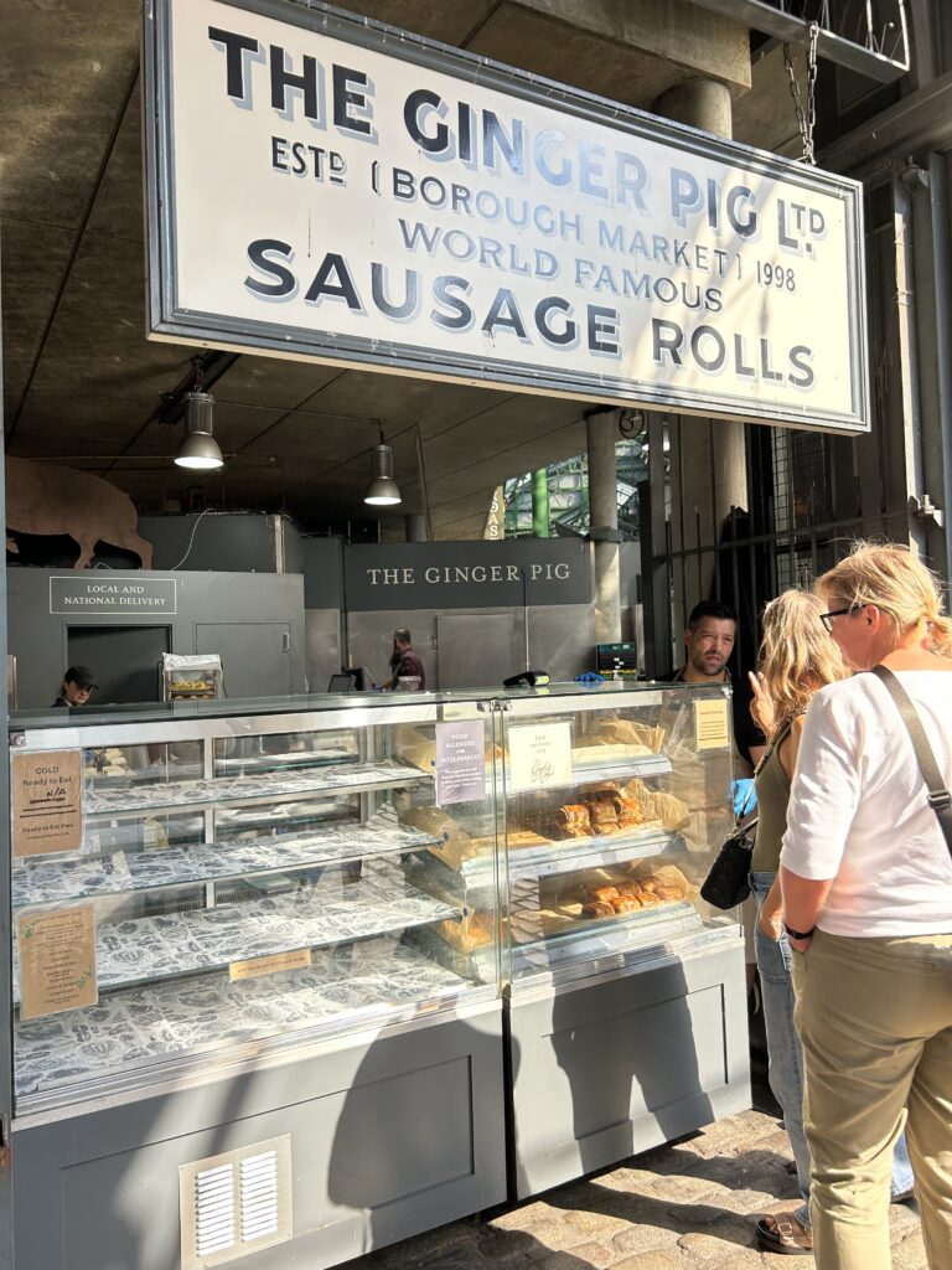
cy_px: 635
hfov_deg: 53.1
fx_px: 953
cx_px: 476
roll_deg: +2.4
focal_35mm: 26
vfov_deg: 67.3
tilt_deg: +1.5
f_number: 1.5
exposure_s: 1/743
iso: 50
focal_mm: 5.7
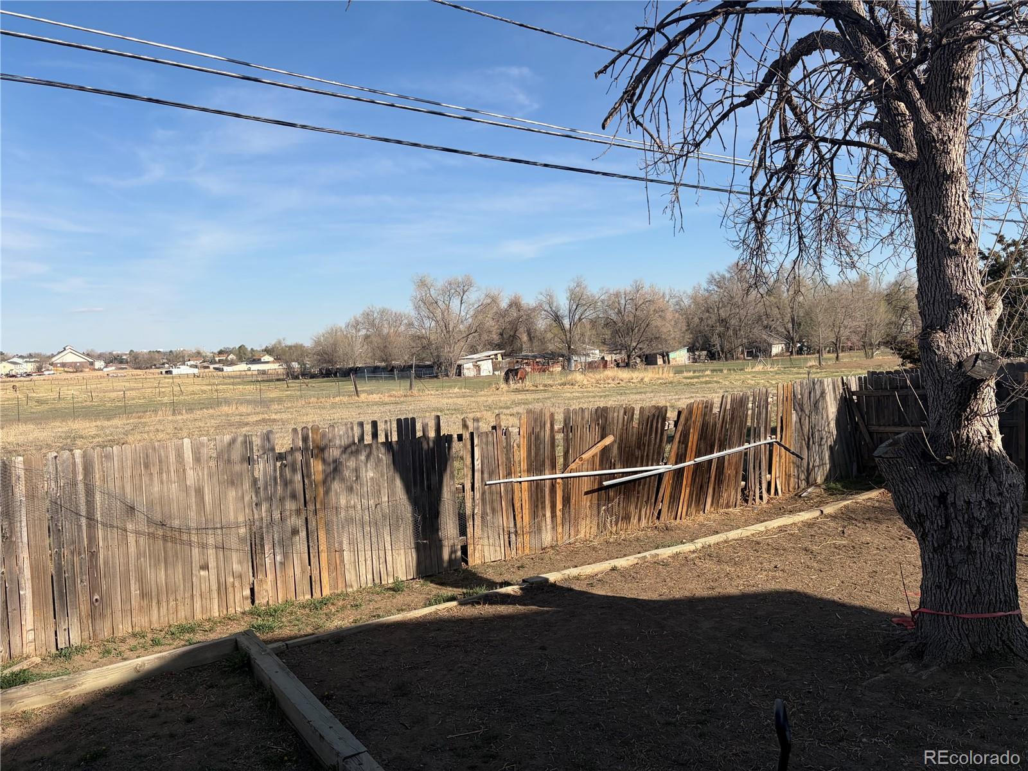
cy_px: 386
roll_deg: +3.5
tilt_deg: +0.4
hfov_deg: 67.3
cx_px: 514
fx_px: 772
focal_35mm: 26
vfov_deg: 53.1
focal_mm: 5.96
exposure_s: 1/5348
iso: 64
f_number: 1.6
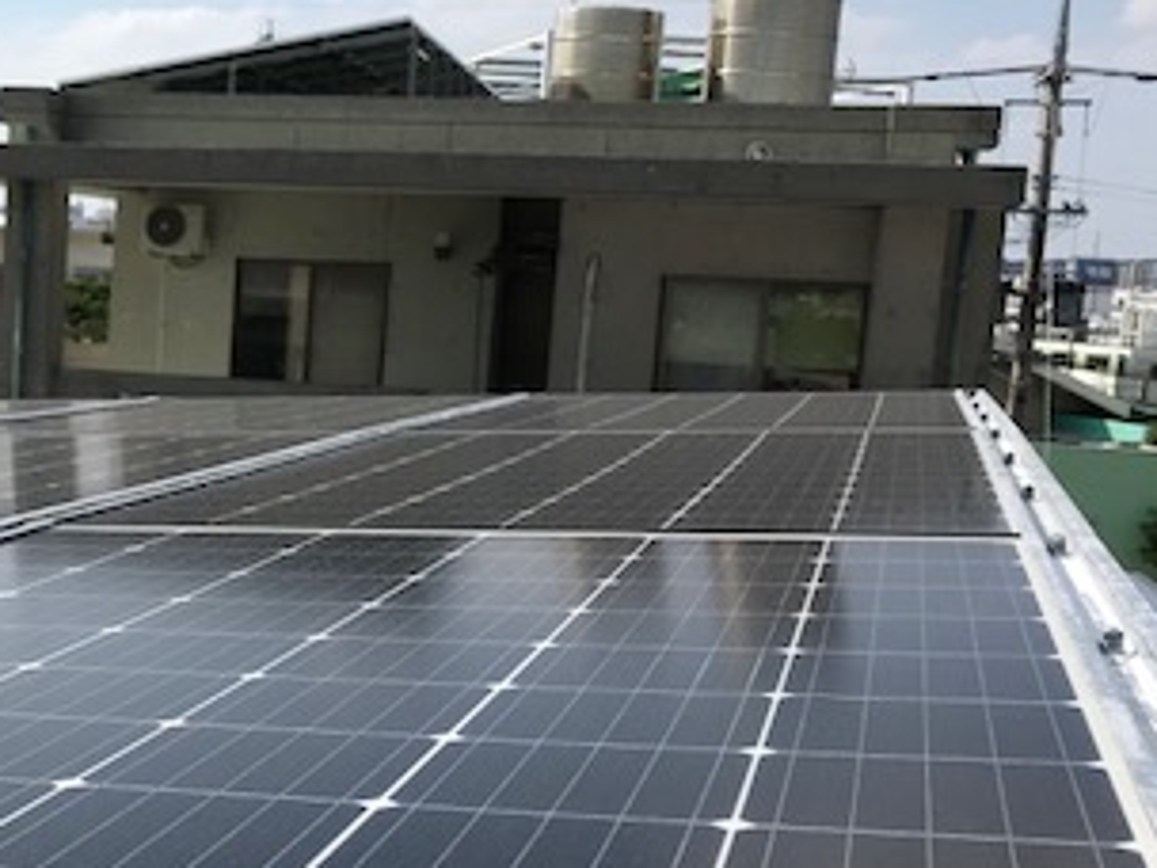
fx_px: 1972
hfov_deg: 30.7
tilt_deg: -8.3
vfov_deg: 24.8
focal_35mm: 59
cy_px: 537
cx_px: 38
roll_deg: -2.8
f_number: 1.8
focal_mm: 3.99
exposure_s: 1/4367
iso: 20
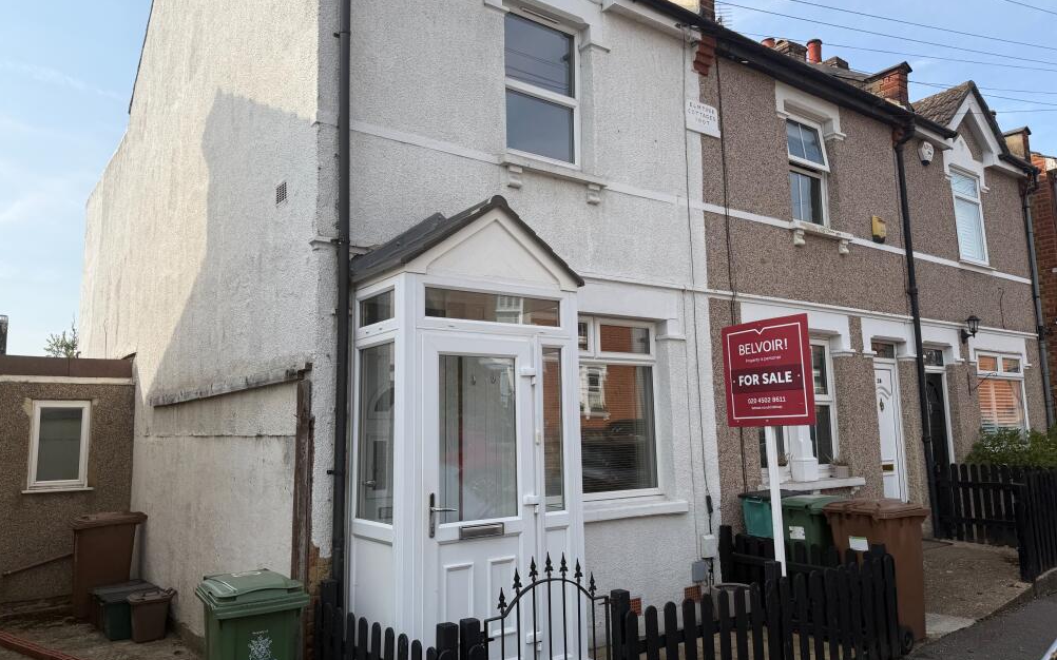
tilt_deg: +7.9
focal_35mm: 26
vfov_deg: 47.6
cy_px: 317
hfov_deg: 70.4
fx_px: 749
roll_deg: +1.5
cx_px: 518
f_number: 1.78
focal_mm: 6.76
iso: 80
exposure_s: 1/4167
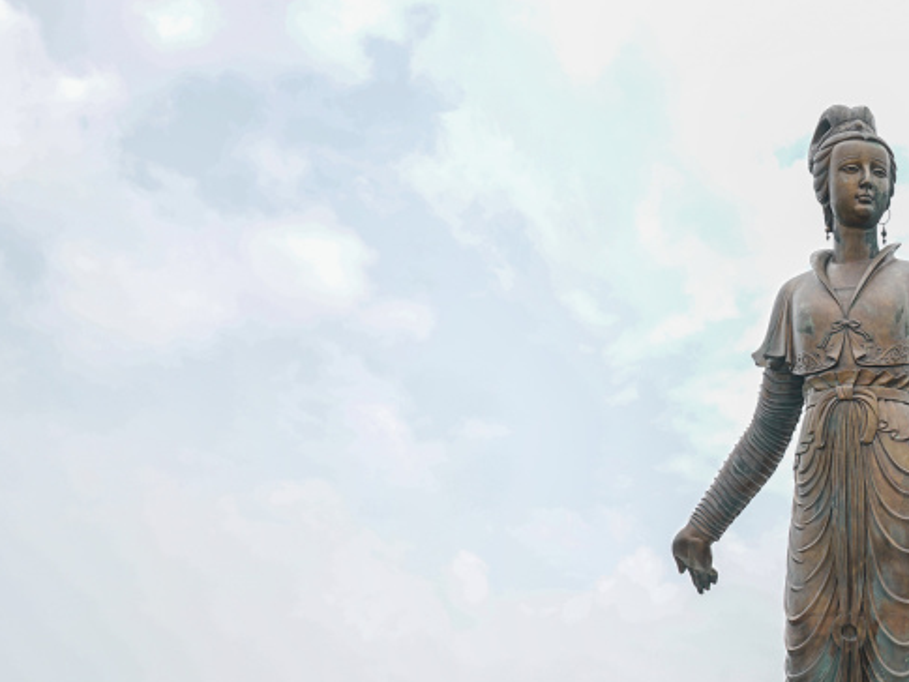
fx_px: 1865
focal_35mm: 71
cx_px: 860
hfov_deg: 26.3
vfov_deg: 20.4
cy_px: 586
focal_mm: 35
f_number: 3.5
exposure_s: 1/640
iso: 125
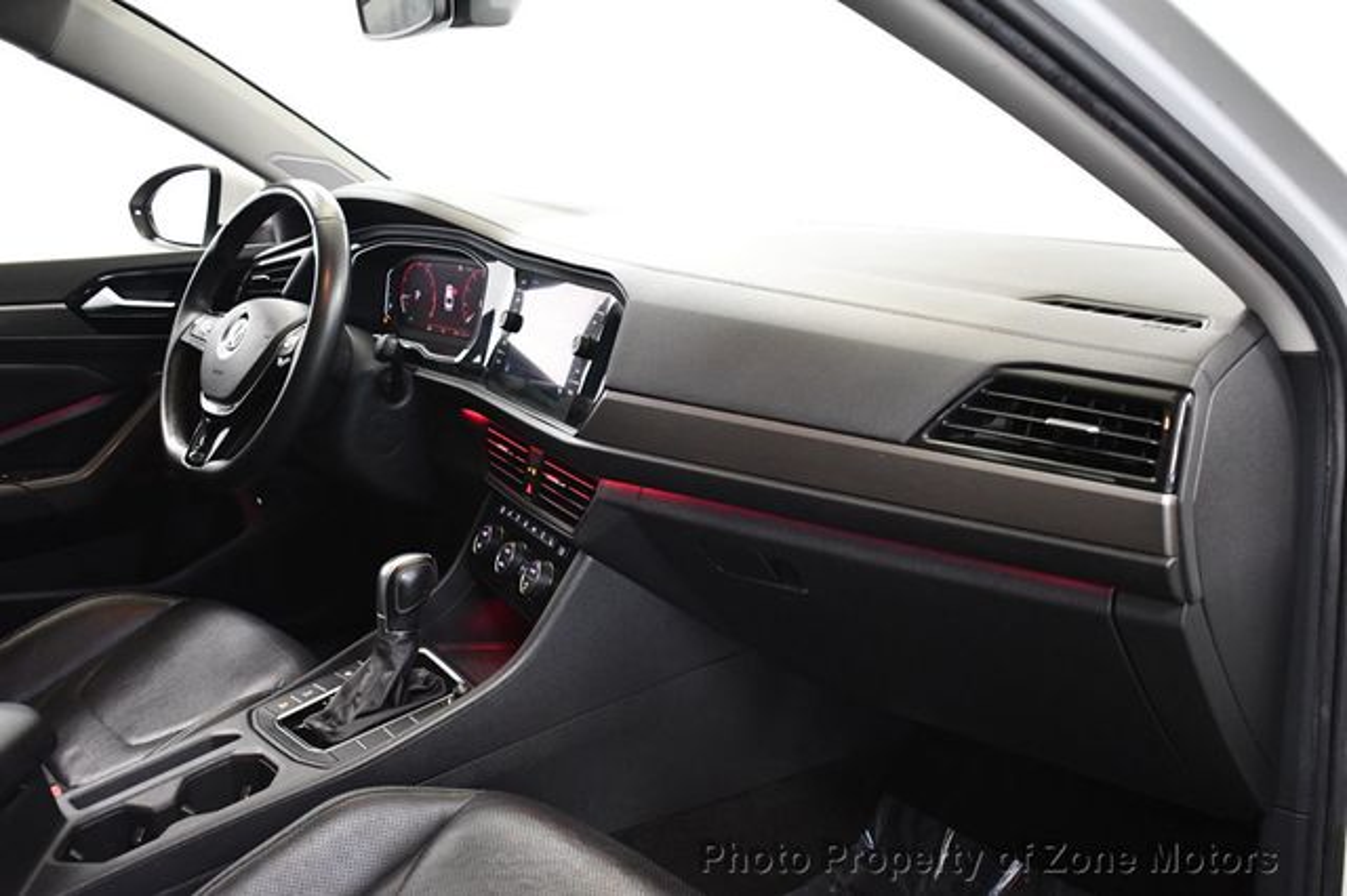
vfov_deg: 36.8
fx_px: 1346
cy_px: 448
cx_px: 674
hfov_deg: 53.2
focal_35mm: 36
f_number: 3.8
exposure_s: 1/80
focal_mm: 24
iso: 3200
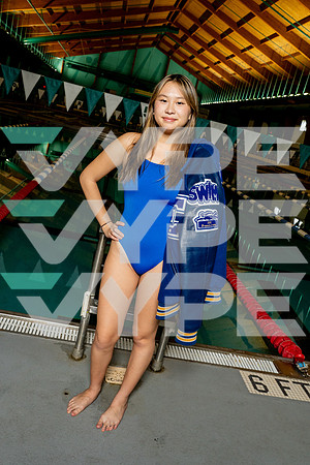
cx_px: 155
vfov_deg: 58.7
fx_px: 413
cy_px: 232
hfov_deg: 41.1
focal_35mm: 32
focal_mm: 32
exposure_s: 1/250
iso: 1600
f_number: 8
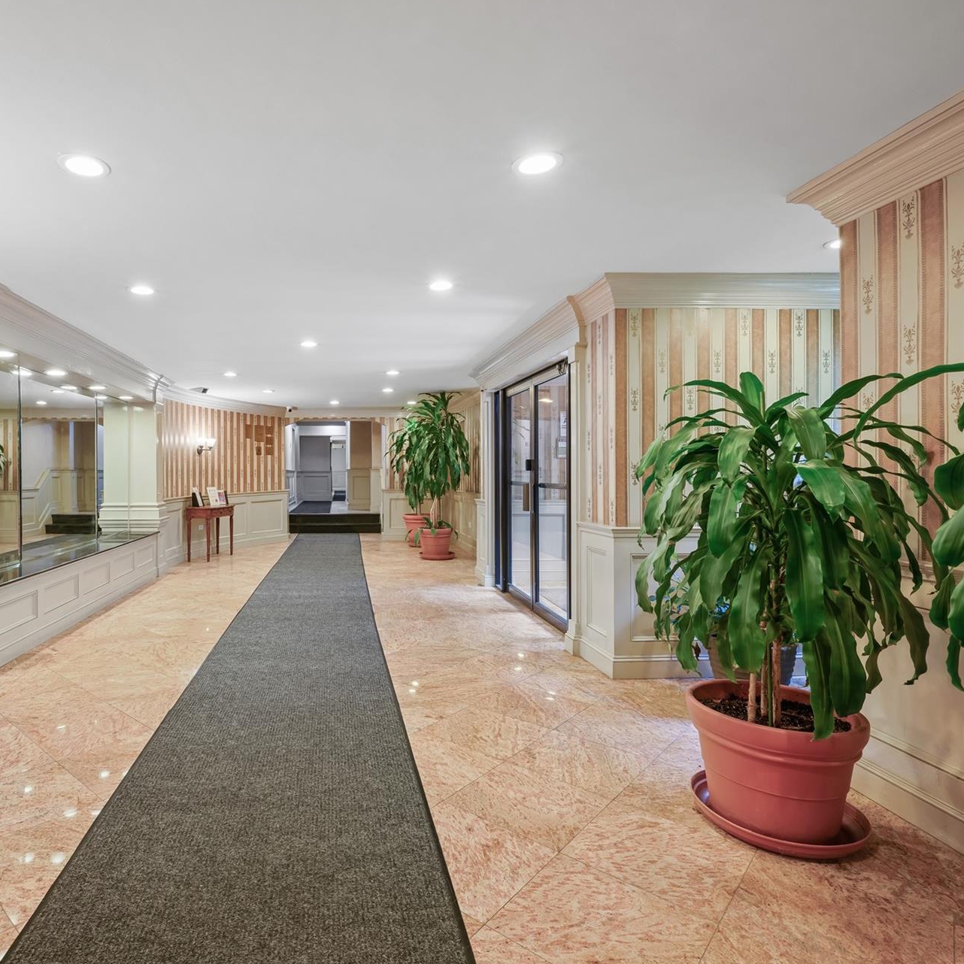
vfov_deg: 77.7
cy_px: 481
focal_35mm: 19
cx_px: 335
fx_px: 599
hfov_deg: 75.6
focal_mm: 14
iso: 250
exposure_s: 1
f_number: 9
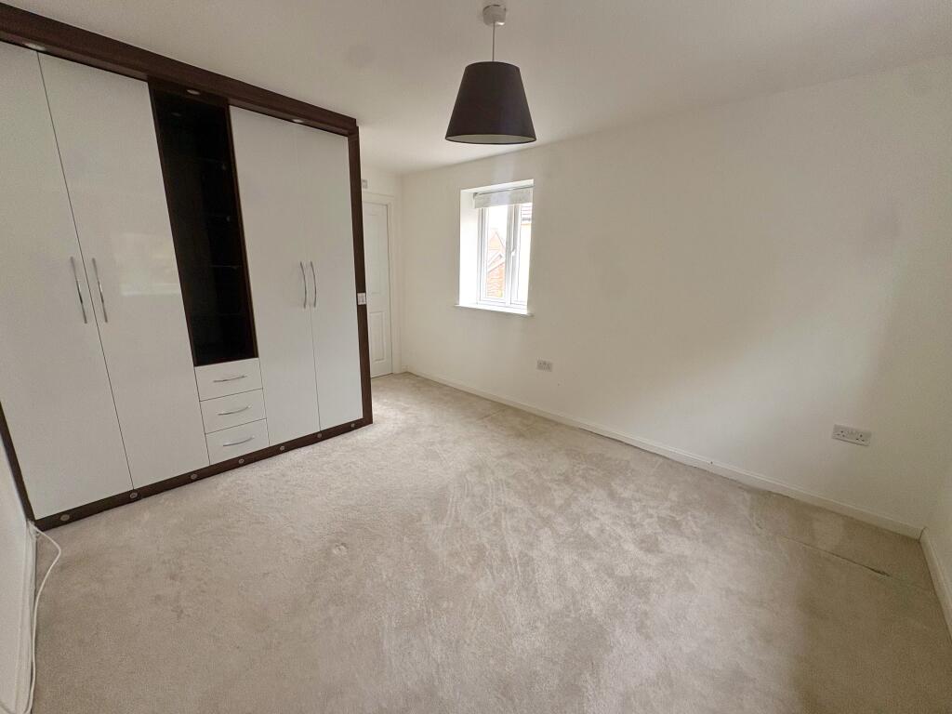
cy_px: 357
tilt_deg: -13.6
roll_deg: -0.9
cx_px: 476
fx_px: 385
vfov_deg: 85.7
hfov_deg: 102.1
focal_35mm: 14
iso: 125
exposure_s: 1/114
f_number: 2.2
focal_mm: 2.22
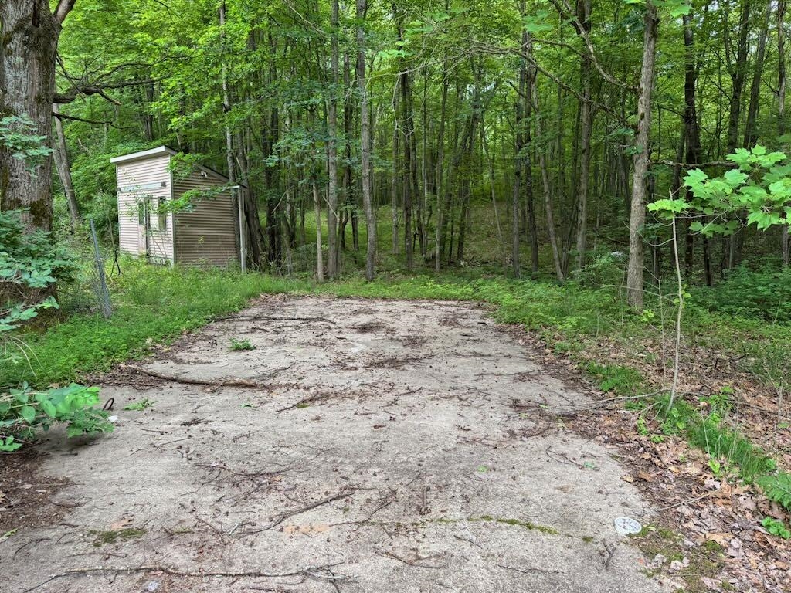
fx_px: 548
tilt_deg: -6.3
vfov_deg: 56.8
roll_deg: -1.6
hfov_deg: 71.6
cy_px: 296
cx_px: 396
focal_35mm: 24
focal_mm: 6.76
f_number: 1.78
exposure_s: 1/121
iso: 160
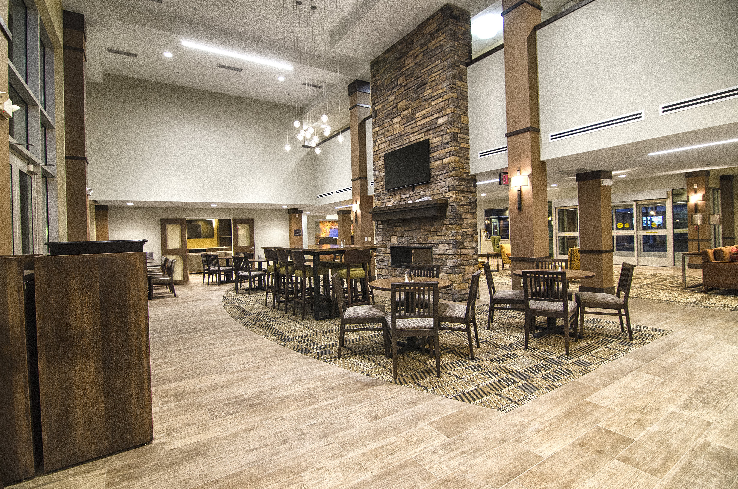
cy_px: 244
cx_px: 369
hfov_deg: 95.1
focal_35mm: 16
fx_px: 338
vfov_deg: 71.8
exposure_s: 1/30
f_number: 4
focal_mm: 11
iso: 400
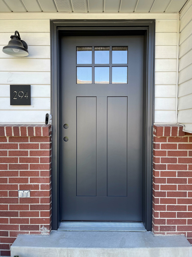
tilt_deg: -2.2
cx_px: 96
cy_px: 128
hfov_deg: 53.1
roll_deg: +0.5
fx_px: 192
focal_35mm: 26
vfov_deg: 67.3
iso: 32
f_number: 1.6
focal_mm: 5.1
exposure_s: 1/225
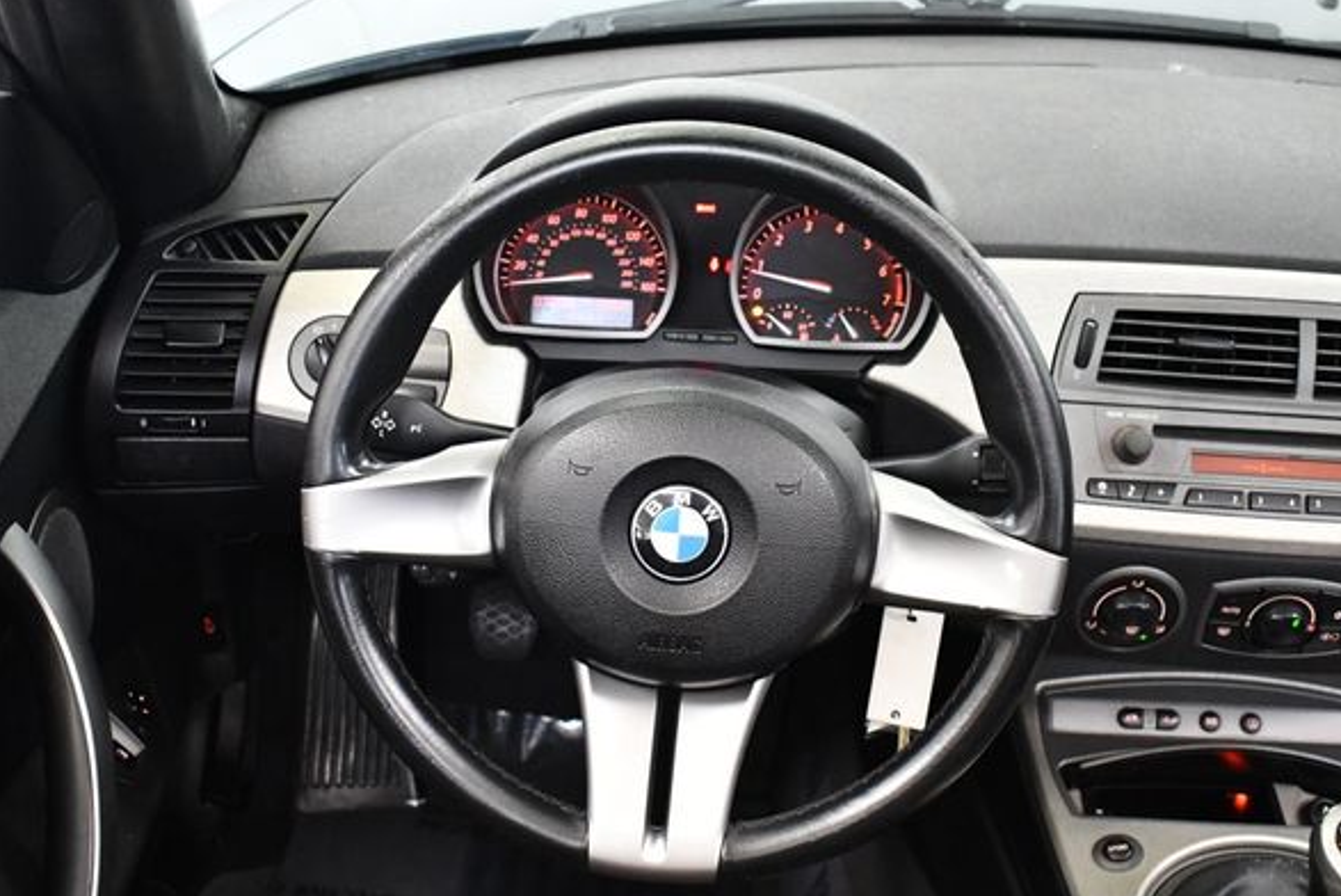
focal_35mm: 48
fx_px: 1789
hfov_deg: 41.1
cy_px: 473
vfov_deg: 28.1
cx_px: 688
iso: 3200
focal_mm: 22
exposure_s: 1/80
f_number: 3.8
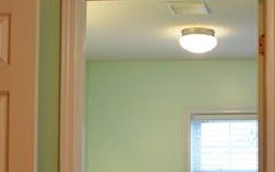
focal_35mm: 124
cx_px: 350
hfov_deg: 16.0
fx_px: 930
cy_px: 240
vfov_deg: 10.3
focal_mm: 20
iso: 400
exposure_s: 1/80
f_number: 4.5
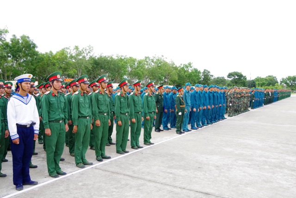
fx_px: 259
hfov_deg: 59.5
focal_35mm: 32
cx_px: 148
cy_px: 99
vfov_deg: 41.7
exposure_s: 1/160
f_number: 11
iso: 1600
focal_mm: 21
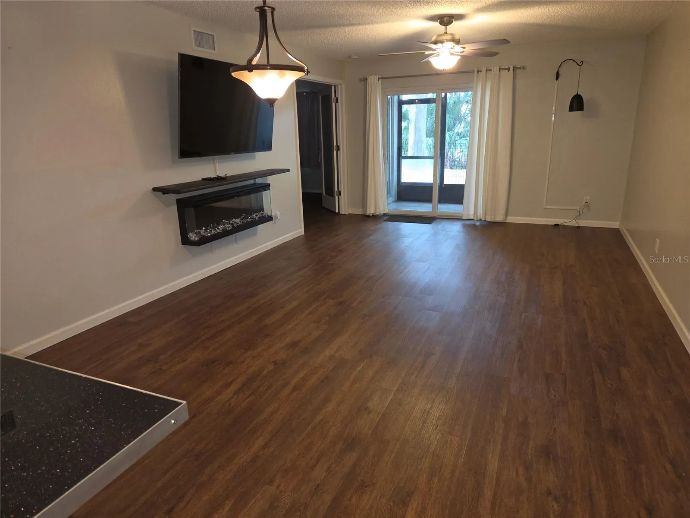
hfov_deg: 73.9
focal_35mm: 23
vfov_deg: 58.9
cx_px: 345
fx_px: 458
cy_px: 259
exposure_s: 1/24
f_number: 1.8
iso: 125
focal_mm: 5.4
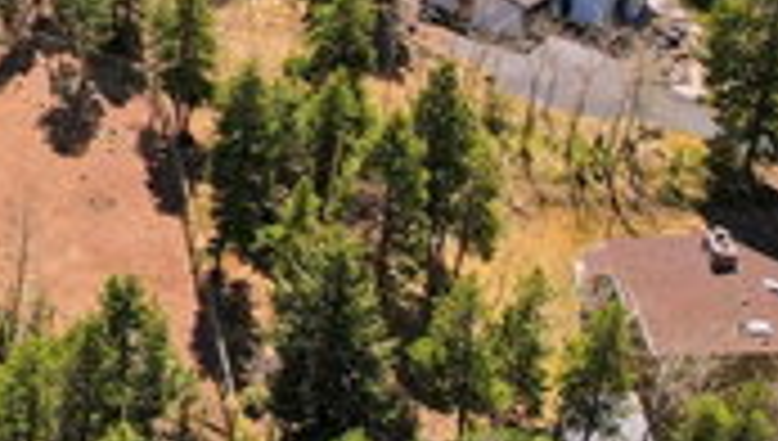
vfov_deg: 17.1
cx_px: -301
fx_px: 1405
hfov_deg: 25.4
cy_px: -74
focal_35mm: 68
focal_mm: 8.4
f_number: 2.8
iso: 100
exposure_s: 1/120
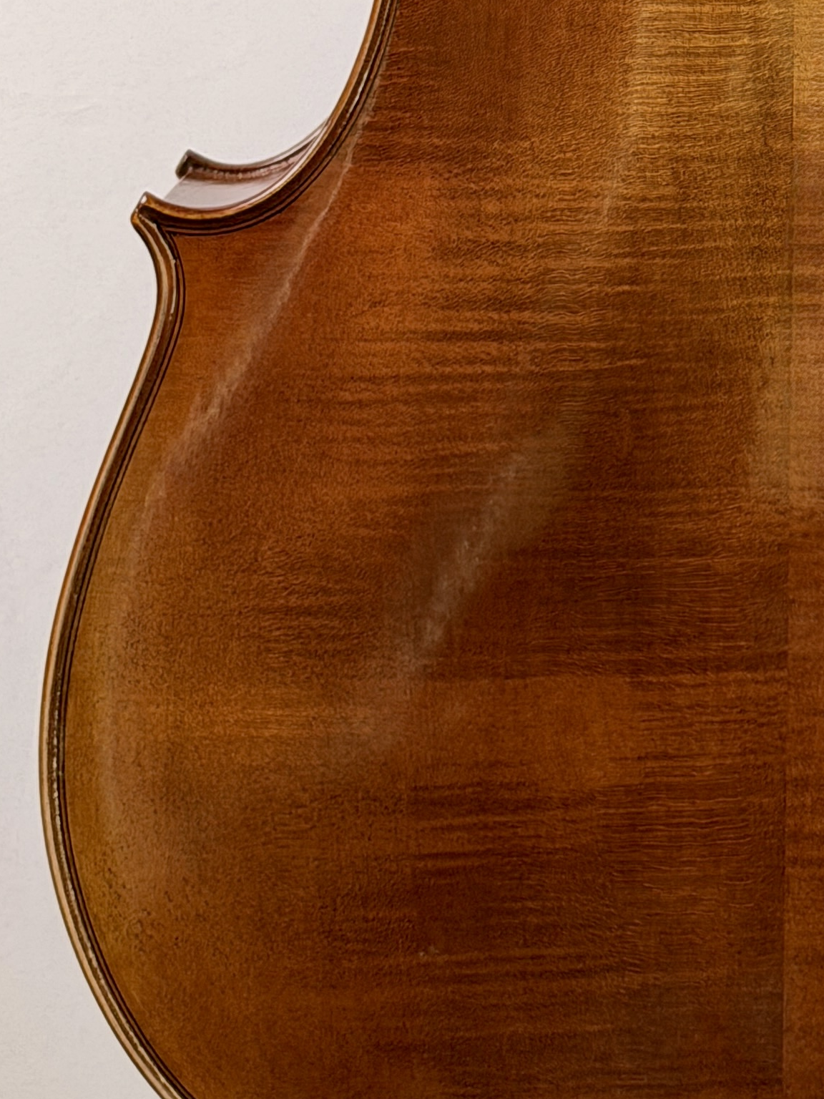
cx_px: 809
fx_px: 3999
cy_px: -54
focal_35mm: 126
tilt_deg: -13.1
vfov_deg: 15.3
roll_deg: +2.3
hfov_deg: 11.7
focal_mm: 6.76
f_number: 1.78
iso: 80
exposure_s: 1/121
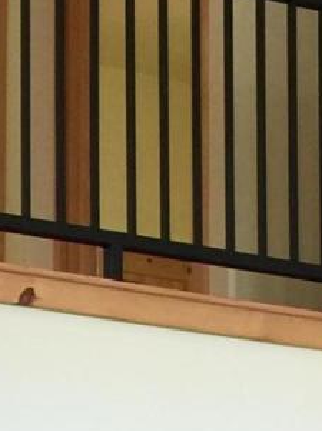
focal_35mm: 193
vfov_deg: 9.8
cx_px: -258
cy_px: 715
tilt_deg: +6.6
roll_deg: -0.5
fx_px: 2399
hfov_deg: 7.5
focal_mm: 4.15
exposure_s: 1/15
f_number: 2.2
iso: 32
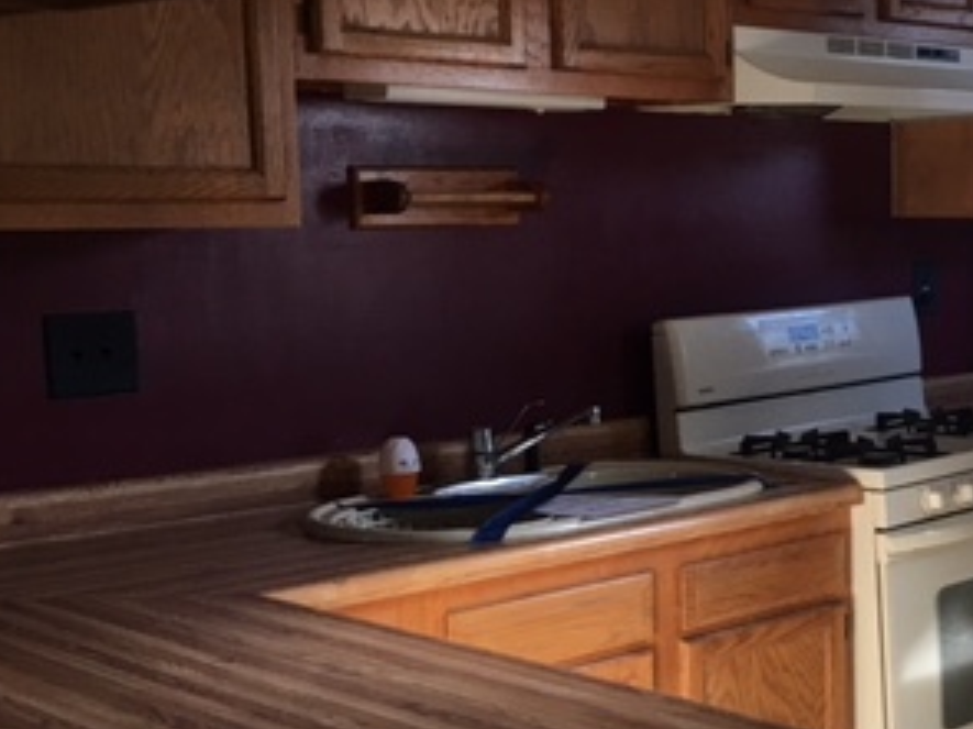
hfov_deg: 28.4
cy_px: 406
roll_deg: -1.6
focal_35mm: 63
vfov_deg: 23.3
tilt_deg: -6.0
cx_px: 1019
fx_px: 1770
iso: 32
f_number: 2.2
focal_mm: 4.15
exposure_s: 1/30
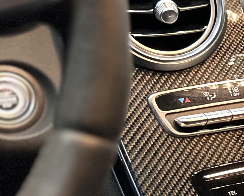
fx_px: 744
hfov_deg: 15.8
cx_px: 445
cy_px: 160
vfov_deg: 14.9
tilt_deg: -22.1
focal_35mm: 103
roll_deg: -4.6
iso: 800
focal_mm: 6.86
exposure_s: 1/50
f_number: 1.78
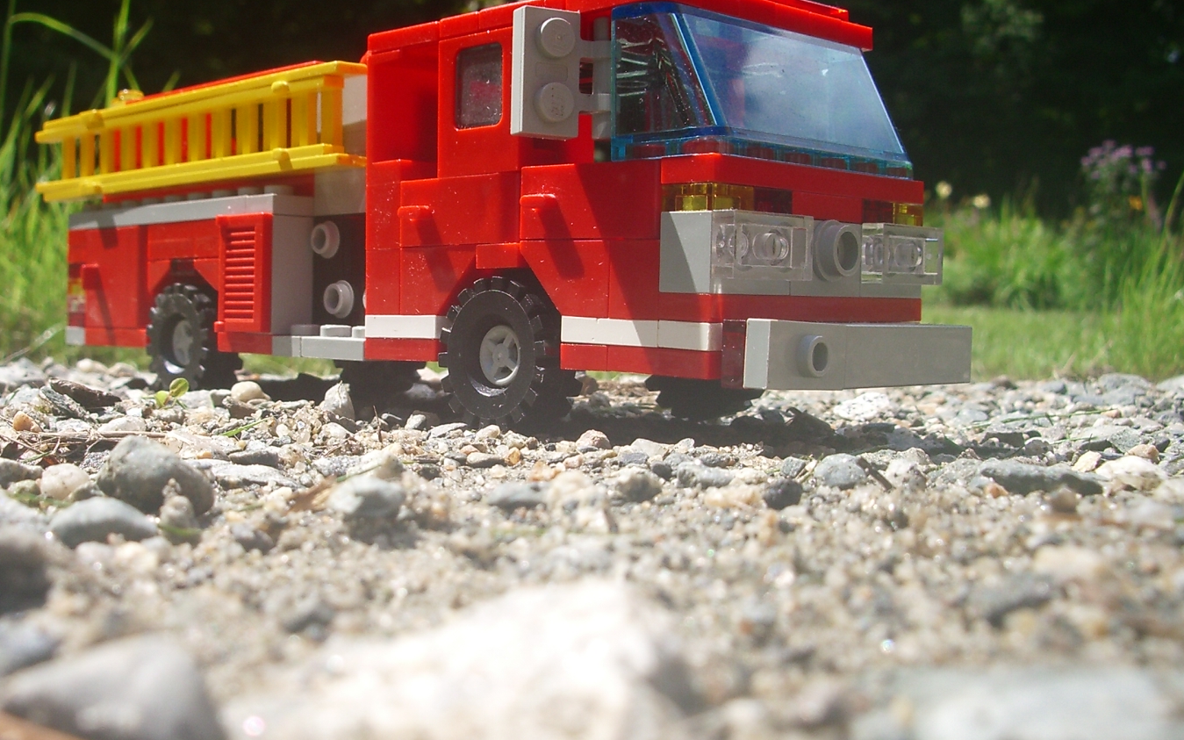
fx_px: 1420
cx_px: 497
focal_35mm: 44
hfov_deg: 45.1
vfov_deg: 29.2
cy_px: 343
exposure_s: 1/320
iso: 80
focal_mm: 5.8
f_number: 4.3
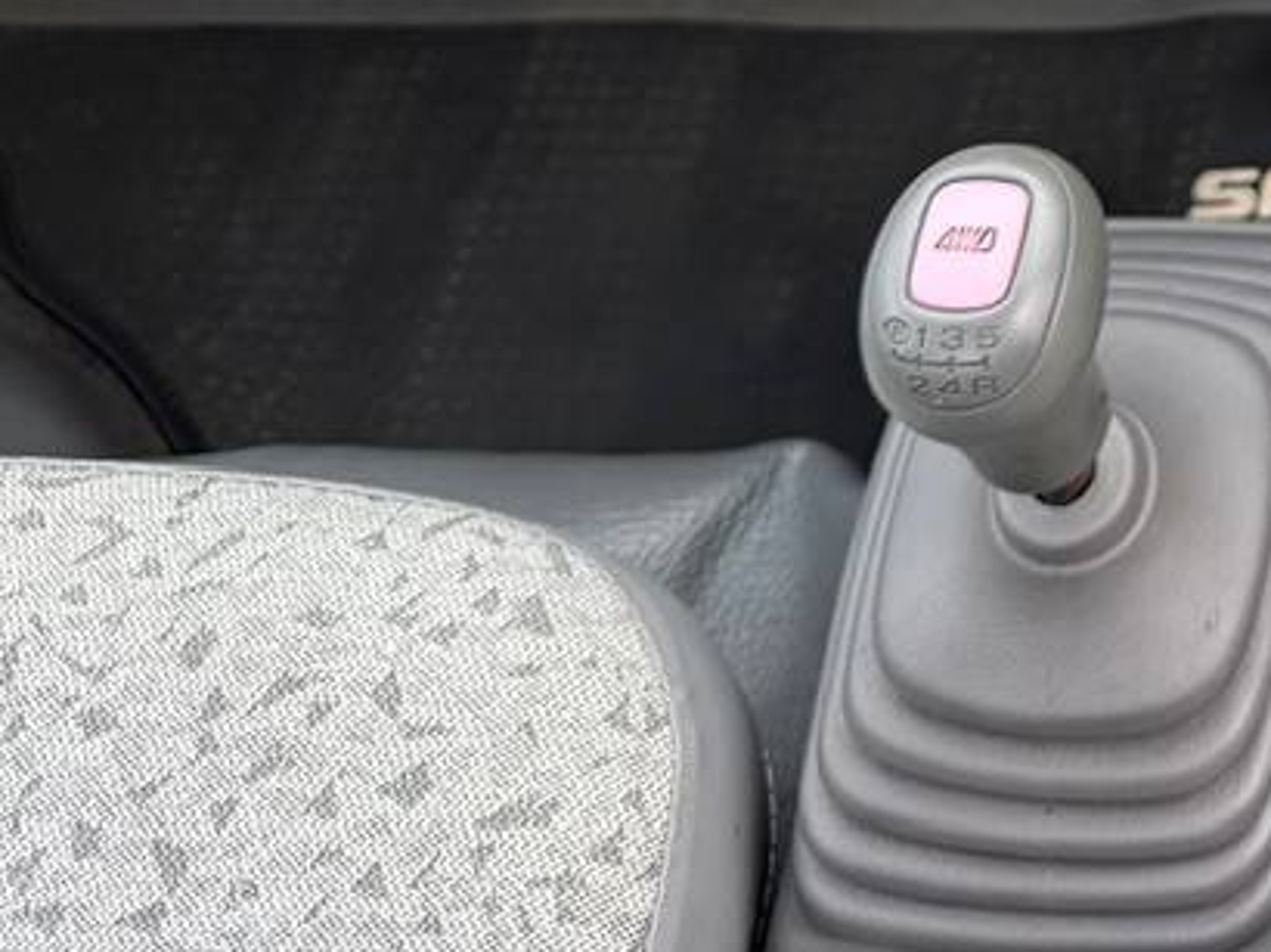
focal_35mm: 75
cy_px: -521
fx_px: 2752
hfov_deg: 22.0
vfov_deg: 17.4
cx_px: 1860
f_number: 1.78
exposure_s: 1/178
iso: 64
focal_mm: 6.76
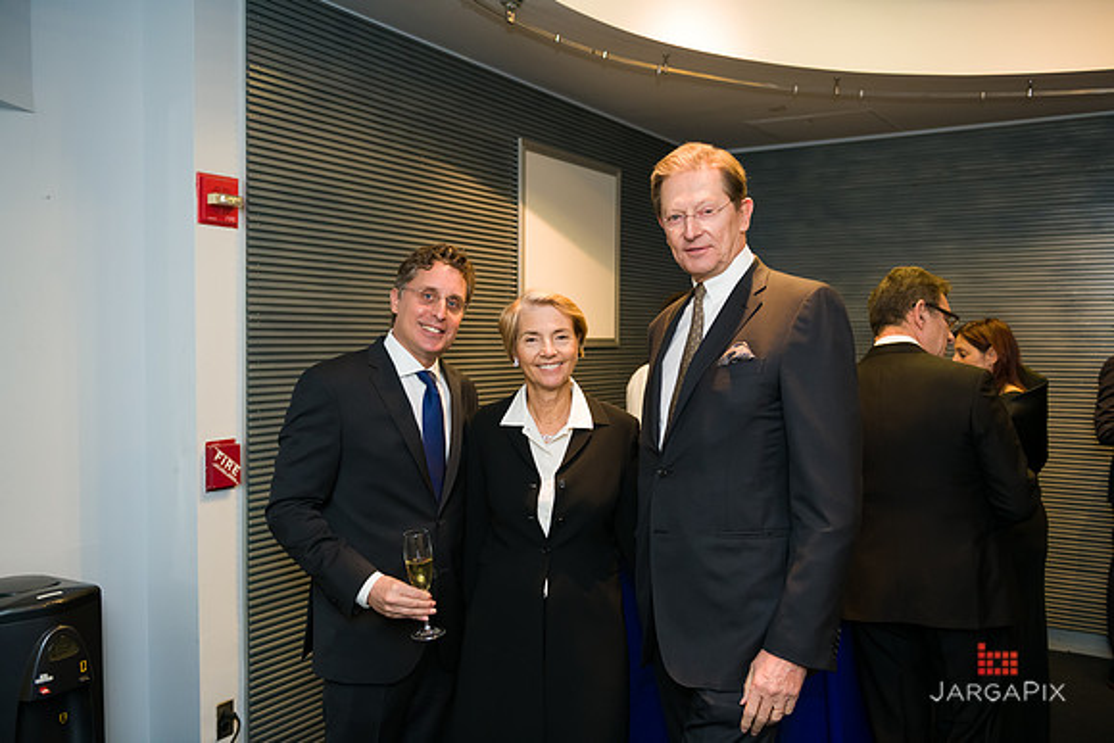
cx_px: 557
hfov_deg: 58.7
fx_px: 990
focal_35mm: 32
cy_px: 372
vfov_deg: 41.1
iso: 1600
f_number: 3.2
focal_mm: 32
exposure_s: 1/125
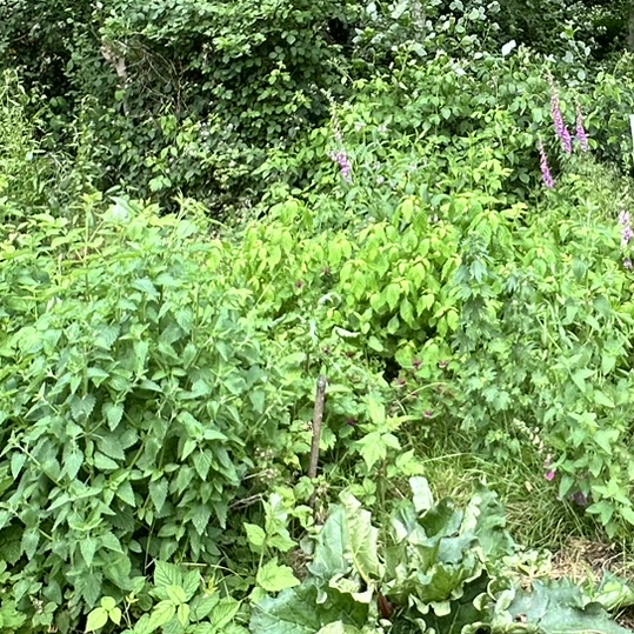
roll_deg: -0.5
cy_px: 124
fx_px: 974
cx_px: 472
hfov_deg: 35.3
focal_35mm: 47
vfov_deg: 34.9
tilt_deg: -2.5
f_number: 2.2
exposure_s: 1/207
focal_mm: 2.22
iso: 40
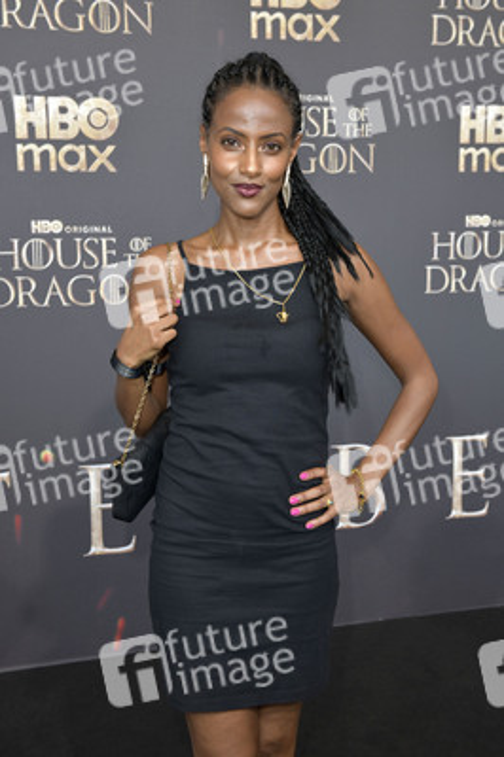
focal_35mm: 44
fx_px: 926
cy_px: 378
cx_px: 252
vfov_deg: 44.5
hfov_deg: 30.5
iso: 400
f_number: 6.3
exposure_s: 1/250
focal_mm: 44
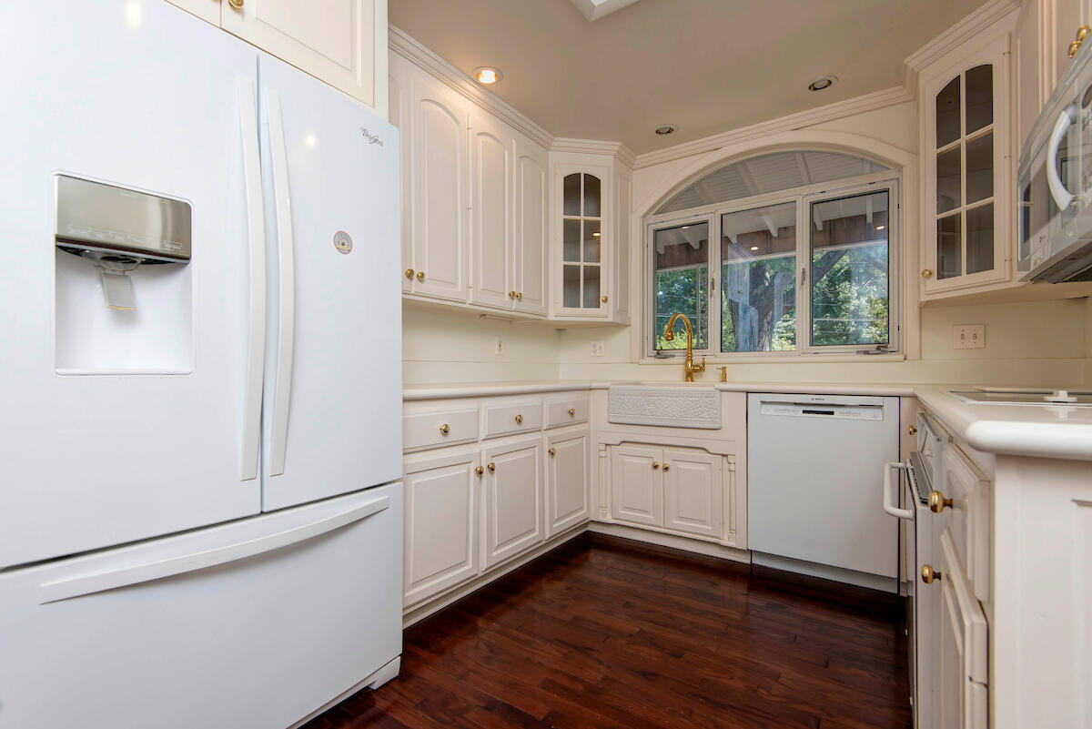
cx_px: 546
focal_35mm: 16
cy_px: 364
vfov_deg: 73.8
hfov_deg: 96.7
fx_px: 485
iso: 200
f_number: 6.7
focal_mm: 16
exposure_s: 1/15
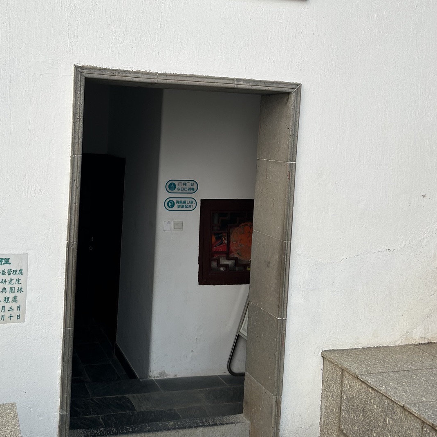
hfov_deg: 38.7
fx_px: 614
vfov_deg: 38.9
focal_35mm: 43
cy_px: 167
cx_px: 140
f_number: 1.5
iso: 40
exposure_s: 1/121
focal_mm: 5.7
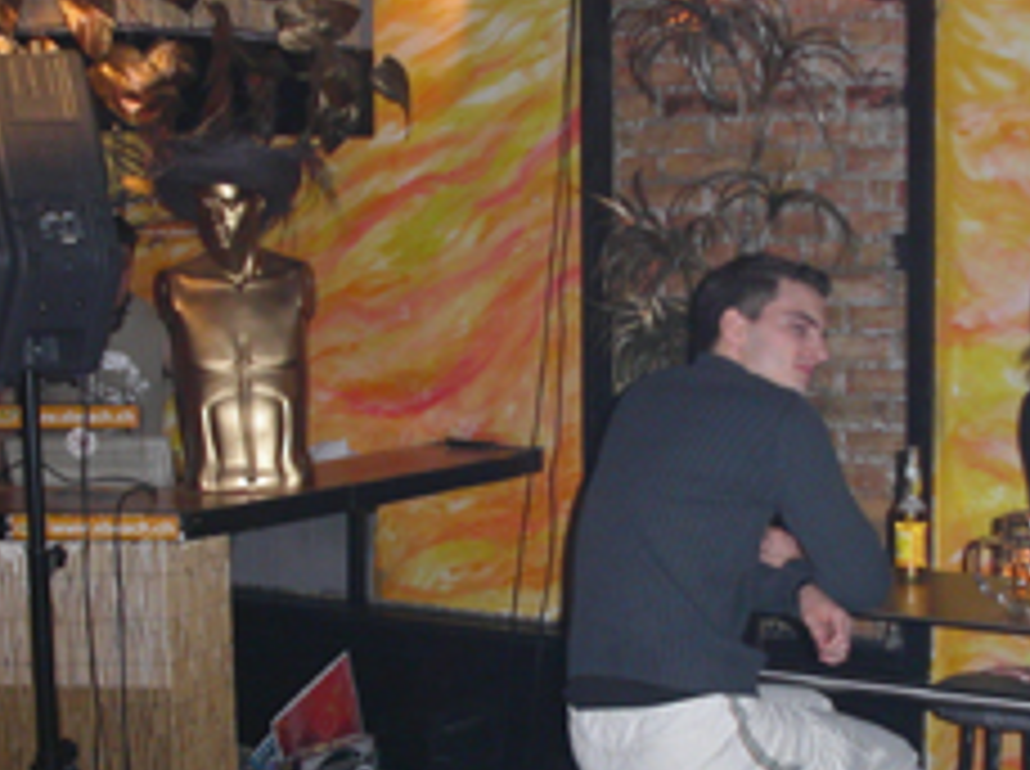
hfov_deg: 29.0
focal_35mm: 67
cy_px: 491
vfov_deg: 21.8
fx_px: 1990
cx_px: 578
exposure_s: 1/30
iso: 200
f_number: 2.8
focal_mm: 7.8
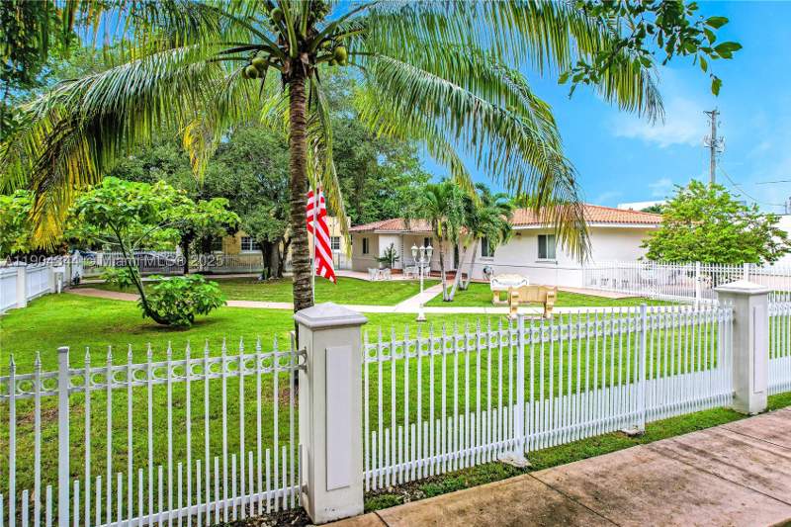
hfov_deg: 78.6
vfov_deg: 57.2
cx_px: 396
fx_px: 483
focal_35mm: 22
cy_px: 264
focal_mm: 8.38
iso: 100
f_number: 2.8
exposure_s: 1/640
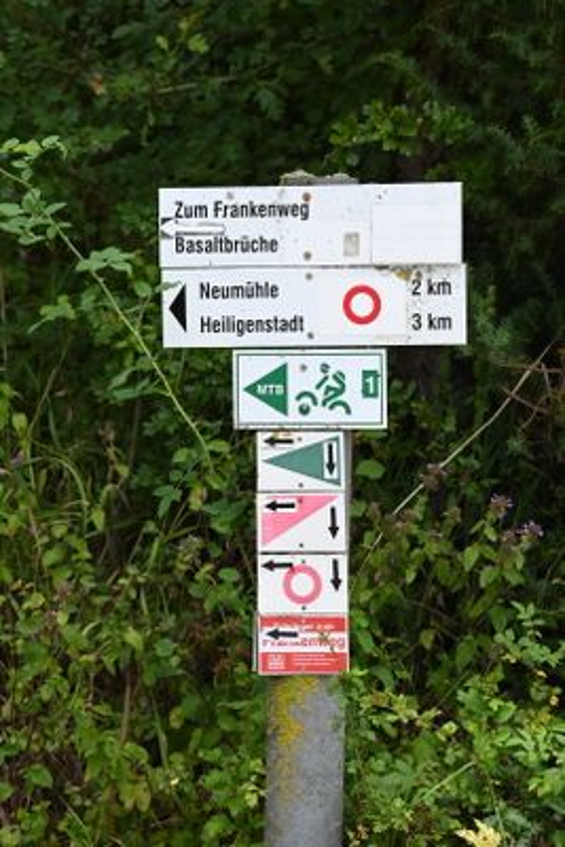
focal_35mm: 150
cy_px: 424
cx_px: 282
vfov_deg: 13.7
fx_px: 3528
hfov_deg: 9.2
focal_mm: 150
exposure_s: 1/1000
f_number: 8
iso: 2800
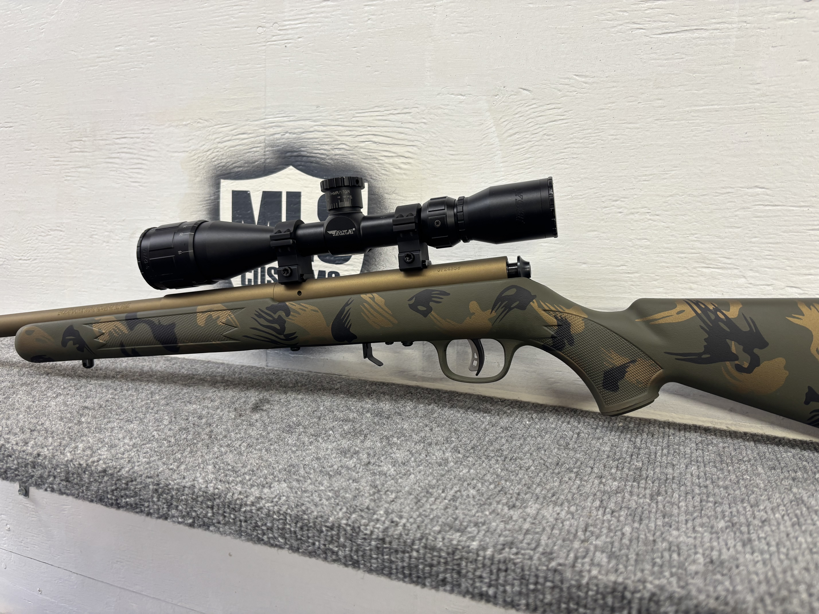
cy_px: 307
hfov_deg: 67.3
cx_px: 410
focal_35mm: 26
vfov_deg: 53.1
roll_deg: -1.0
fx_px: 615
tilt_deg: -6.5
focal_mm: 5.96
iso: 80
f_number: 1.6
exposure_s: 1/60
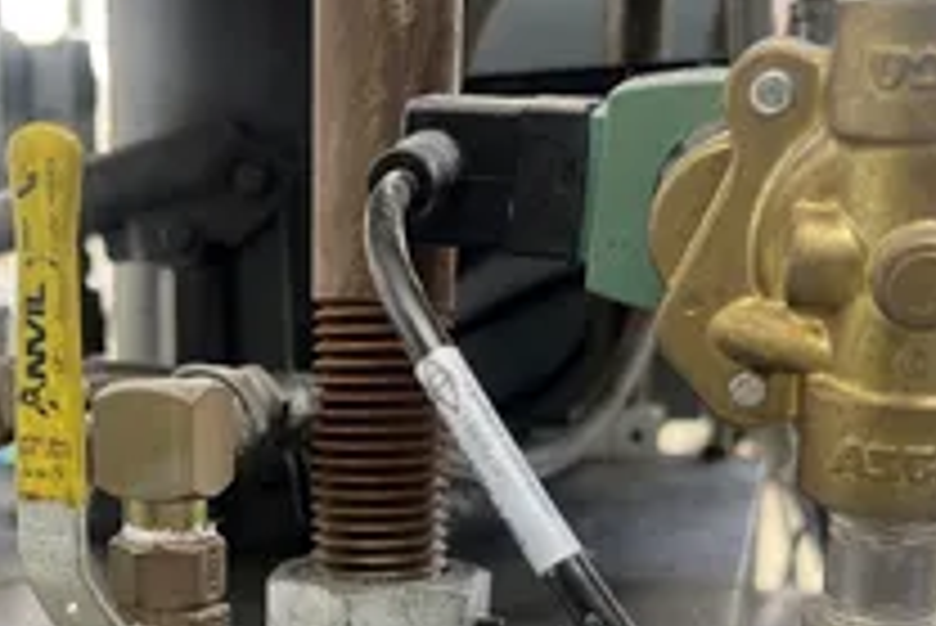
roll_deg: +0.0
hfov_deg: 37.7
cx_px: 297
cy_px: 545
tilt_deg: -10.8
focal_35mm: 52
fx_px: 1353
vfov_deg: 25.3
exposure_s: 1/62
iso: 125
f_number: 1.5
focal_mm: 5.7
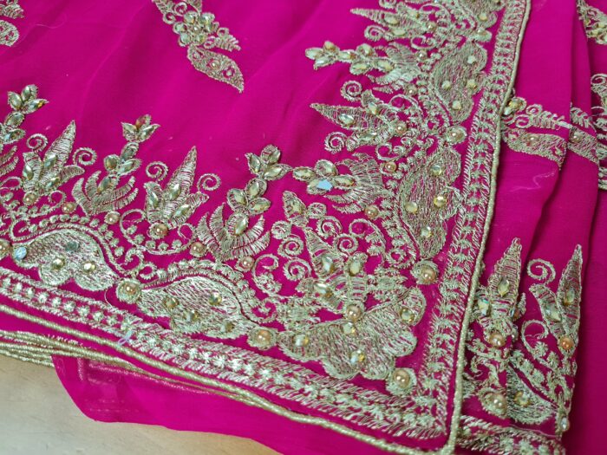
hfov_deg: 67.3
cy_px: 228
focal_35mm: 26
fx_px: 456
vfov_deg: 53.1
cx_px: 304
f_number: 1.8
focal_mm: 5.4
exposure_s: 1/120
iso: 125
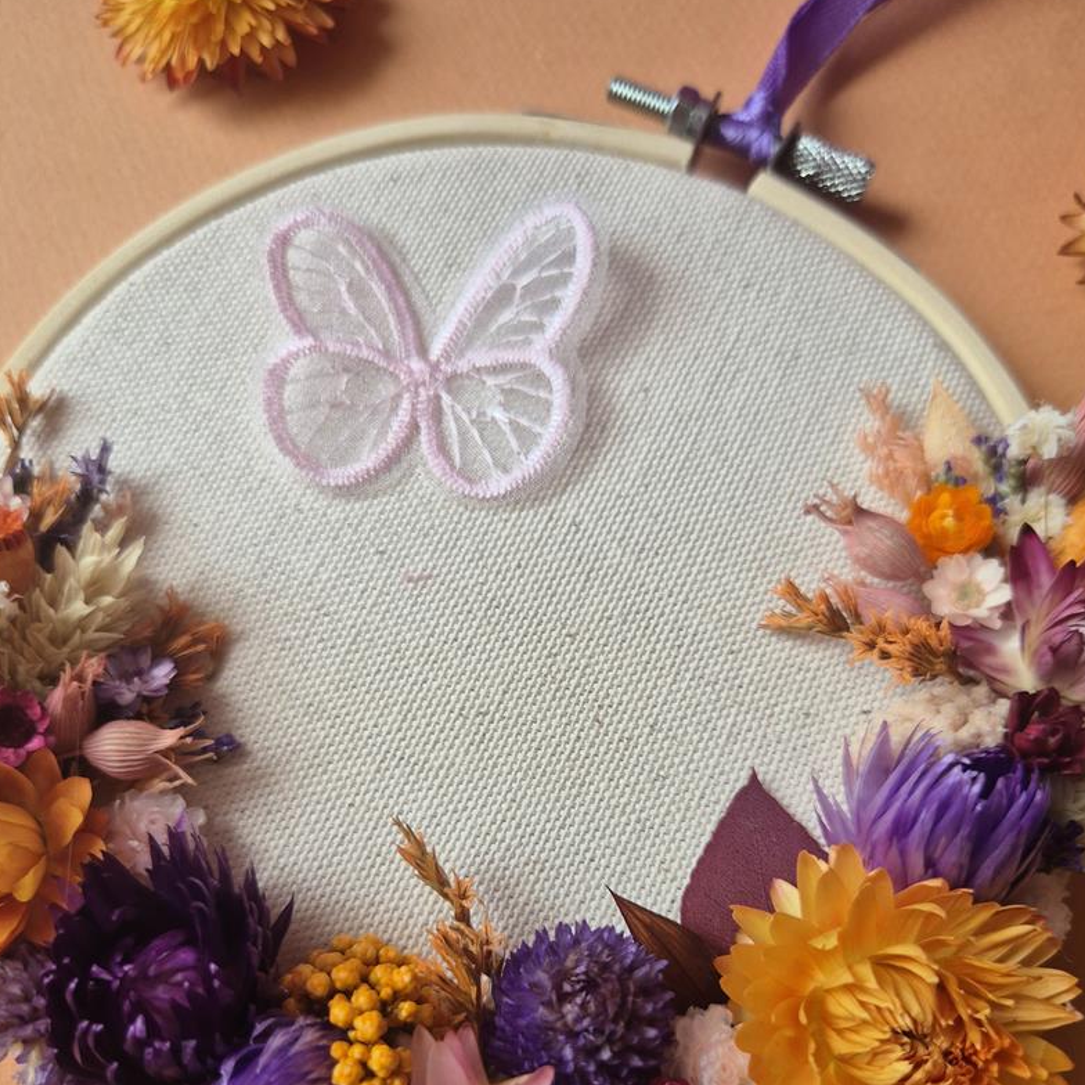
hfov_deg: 57.3
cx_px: 551
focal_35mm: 28
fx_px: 993
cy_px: 684
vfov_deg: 56.6
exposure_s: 1/194
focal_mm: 5.4
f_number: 1.8
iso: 25
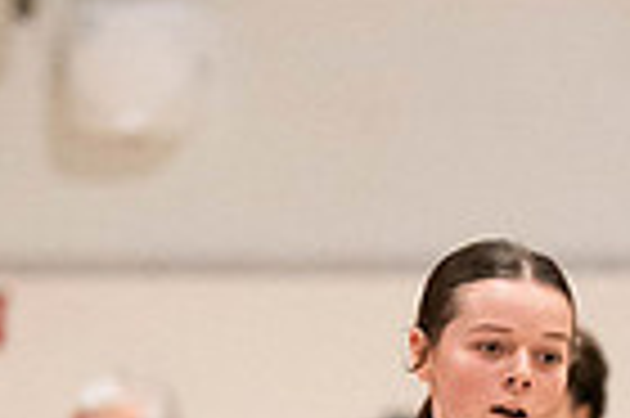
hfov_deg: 1.7
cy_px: 738
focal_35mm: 1243
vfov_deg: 1.1
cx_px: 468
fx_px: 21727
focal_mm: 200
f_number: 2.8
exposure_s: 1/1000
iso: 5000
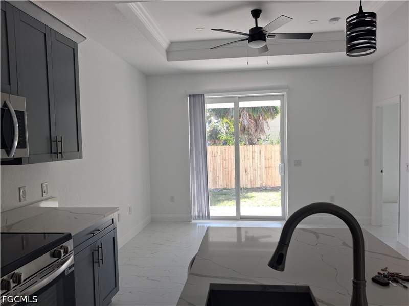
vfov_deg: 51.4
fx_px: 319
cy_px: 153
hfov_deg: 65.3
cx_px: 204
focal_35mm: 27
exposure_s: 1/120
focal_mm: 4
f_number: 1.8
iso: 32
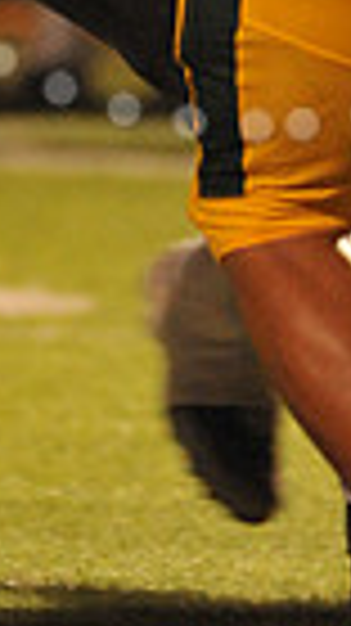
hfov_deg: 0.5
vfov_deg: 0.8
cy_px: -410
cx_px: 256
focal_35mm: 2624
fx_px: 43496
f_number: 6.3
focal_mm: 600
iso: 6400
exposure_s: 1/200
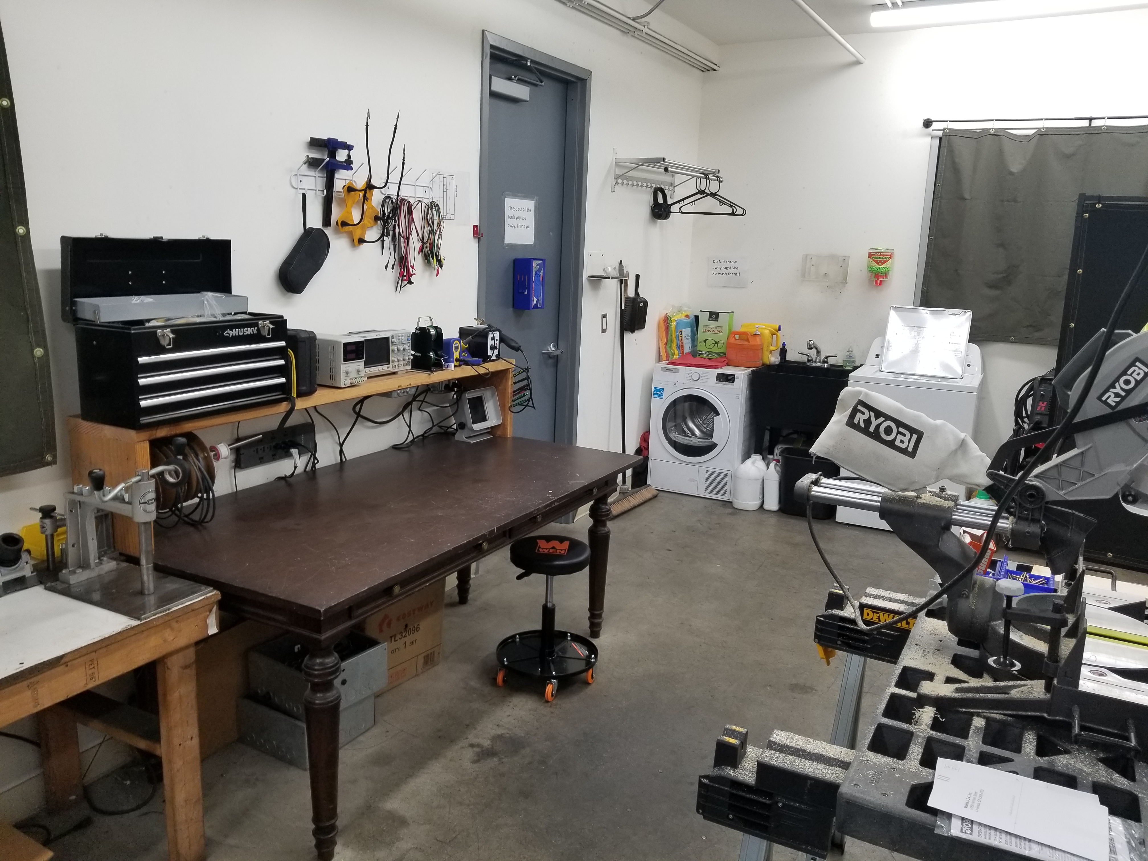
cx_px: 574
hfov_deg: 67.3
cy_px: 430
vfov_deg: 53.1
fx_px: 862
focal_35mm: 26
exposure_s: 1/60
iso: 125
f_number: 1.7
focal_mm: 4.25
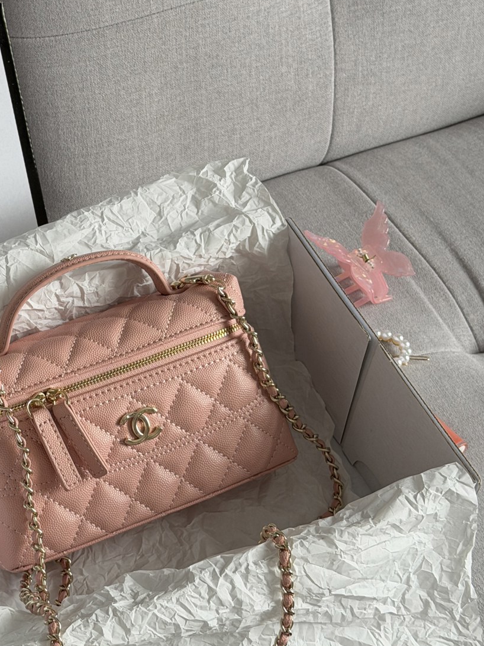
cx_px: 60
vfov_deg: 22.3
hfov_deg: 16.6
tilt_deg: -53.6
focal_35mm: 88
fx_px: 1641
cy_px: 346
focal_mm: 6.76
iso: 80
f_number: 1.78
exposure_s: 1/121
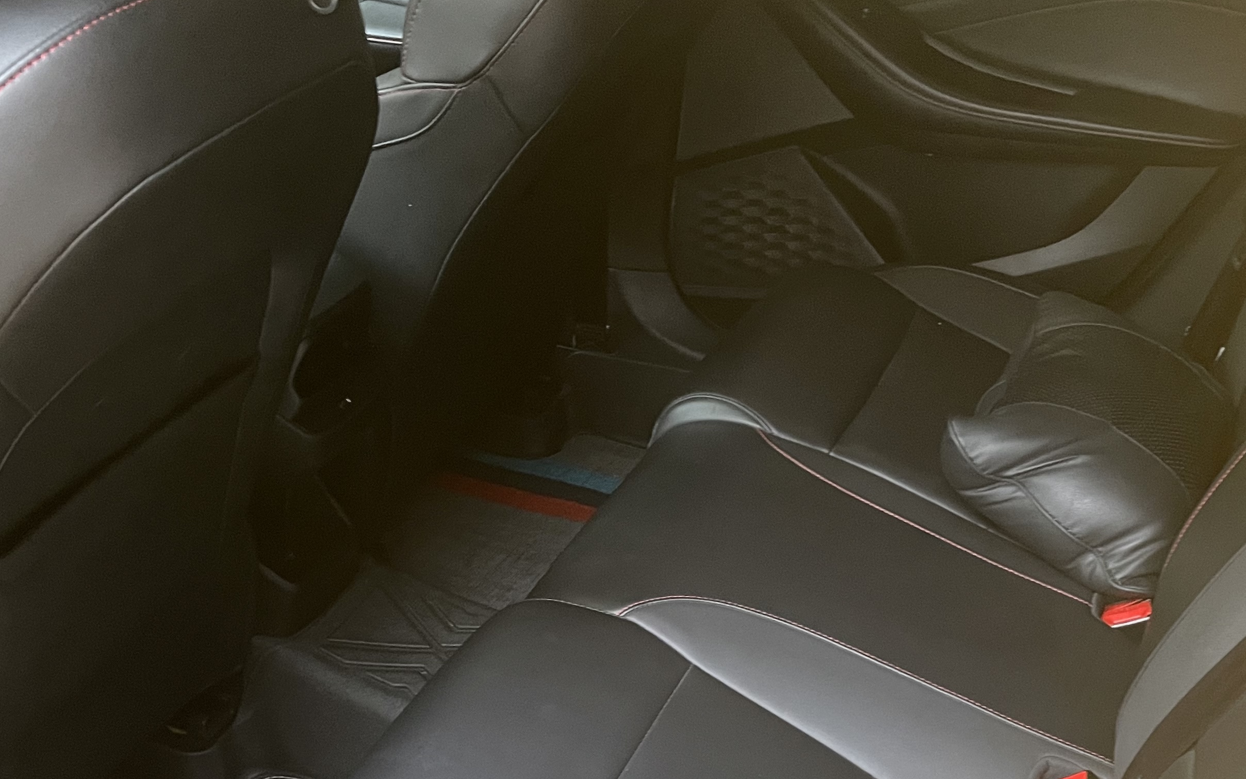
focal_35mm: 46
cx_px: 602
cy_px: 687
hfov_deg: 43.5
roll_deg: +0.3
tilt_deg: -39.7
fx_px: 1562
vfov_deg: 27.1
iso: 640
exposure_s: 1/30
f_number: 1.6
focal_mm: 4.2
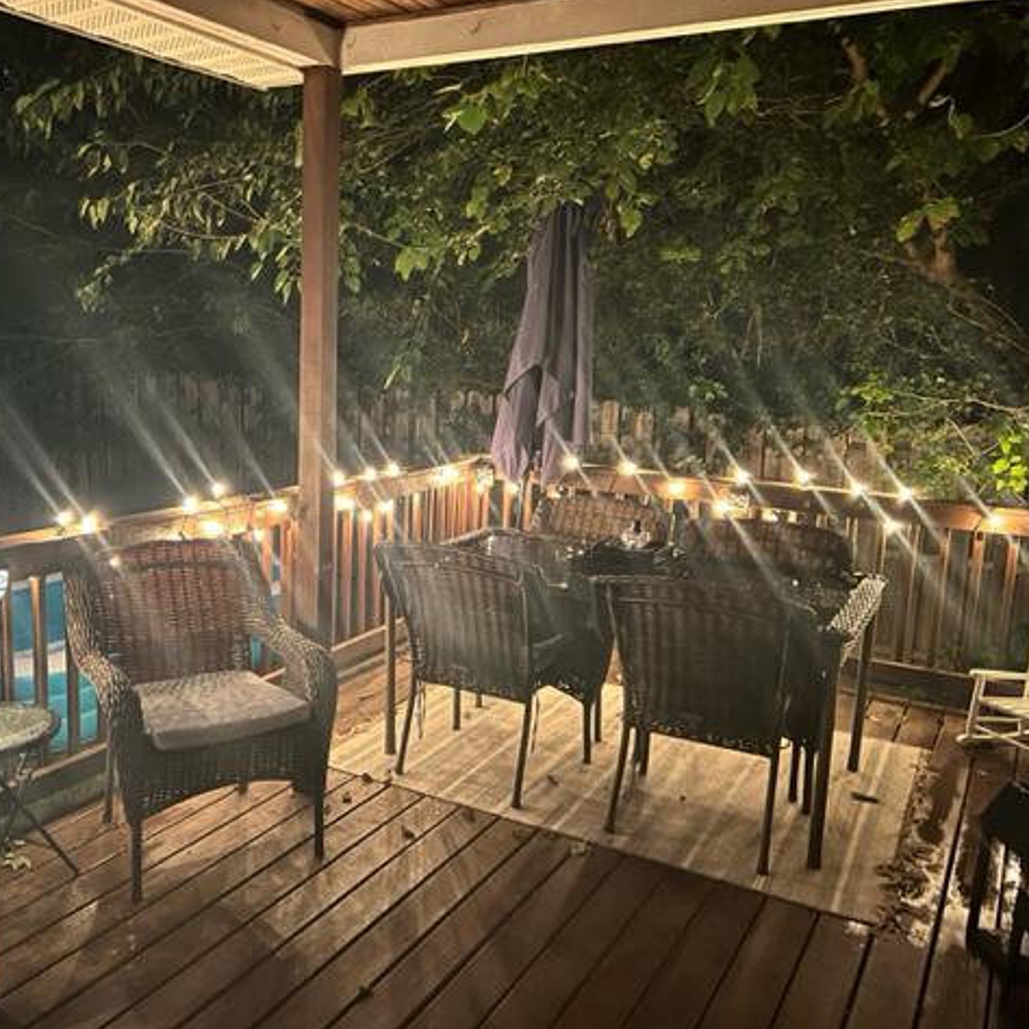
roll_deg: -1.6
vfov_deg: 52.5
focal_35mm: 31
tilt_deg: -10.5
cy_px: 510
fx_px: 1043
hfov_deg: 52.0
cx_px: 391
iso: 640
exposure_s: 1/15
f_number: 1.5
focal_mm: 5.7
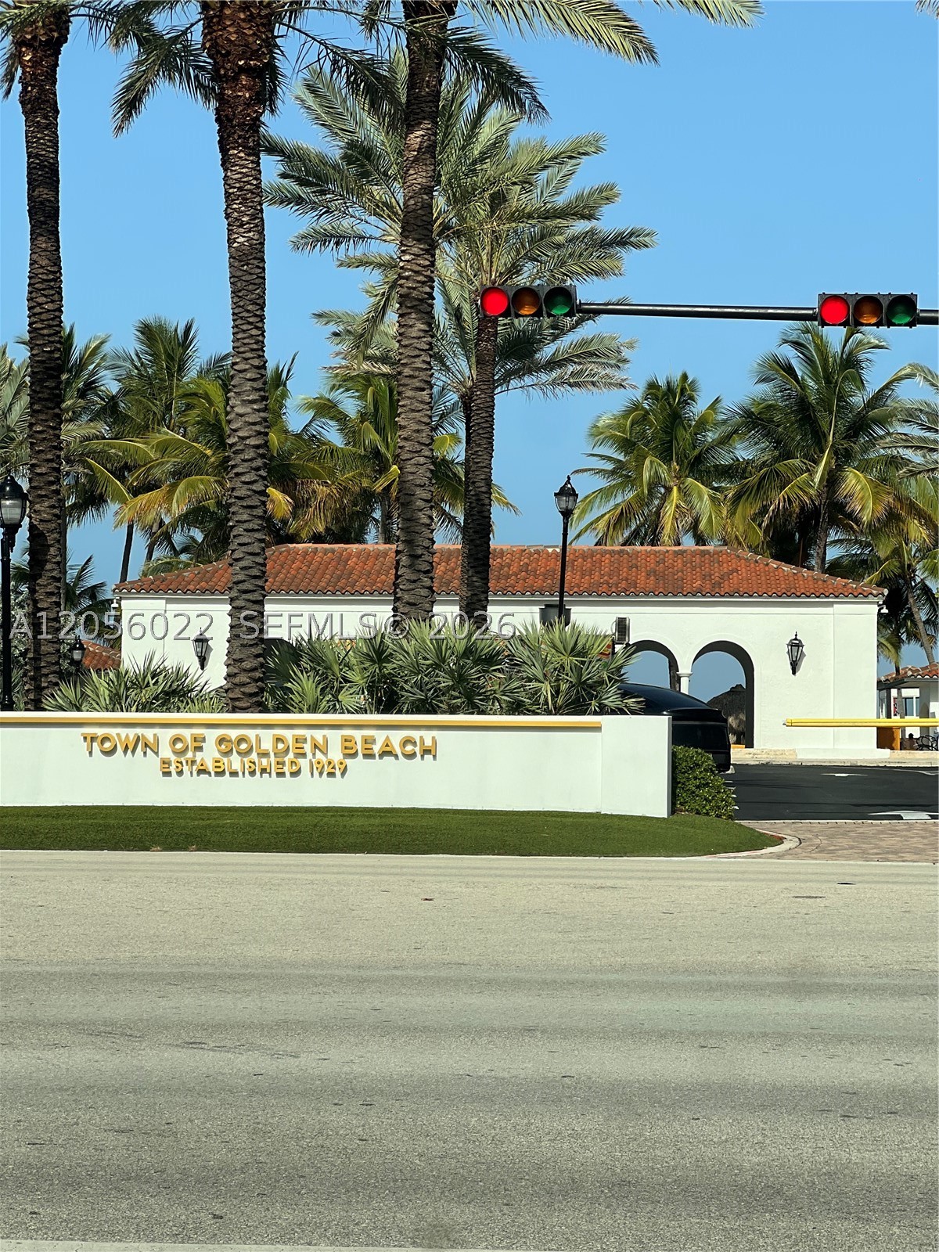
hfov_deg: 19.1
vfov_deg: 25.3
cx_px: 470
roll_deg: -0.2
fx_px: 2785
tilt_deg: +2.7
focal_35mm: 77
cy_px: 626
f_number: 2.8
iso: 32
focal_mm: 9
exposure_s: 1/815
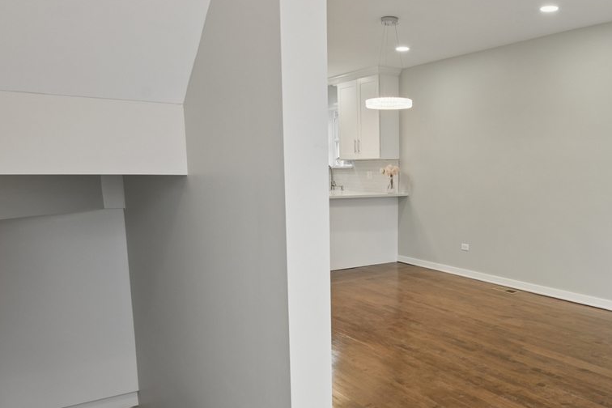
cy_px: 276
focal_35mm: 30
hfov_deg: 60.6
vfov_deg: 42.9
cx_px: 402
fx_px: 510
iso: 400
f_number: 8
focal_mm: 14
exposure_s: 1/40
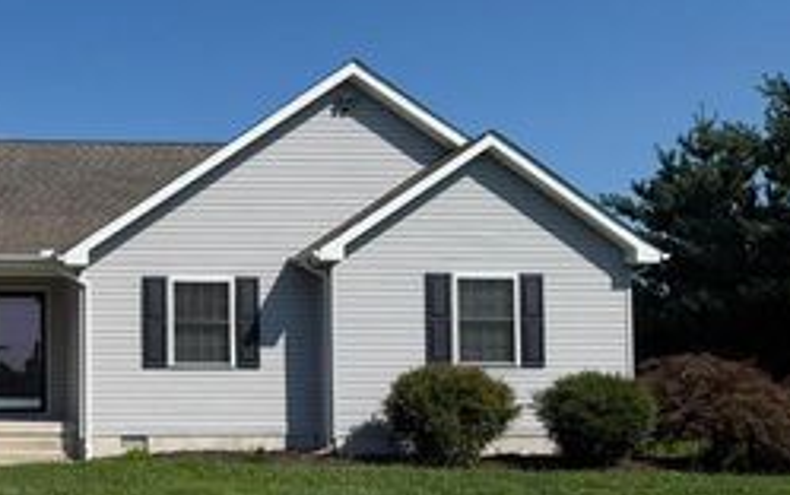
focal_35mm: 51
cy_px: 357
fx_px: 1099
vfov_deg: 25.2
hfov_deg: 35.8
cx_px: 6
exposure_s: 1/7353
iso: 80
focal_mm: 6.76
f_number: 1.78
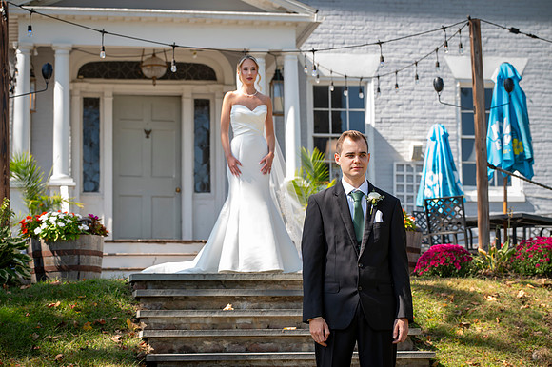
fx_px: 1594
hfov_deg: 19.6
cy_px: 184
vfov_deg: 13.1
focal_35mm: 104
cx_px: 276
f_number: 5
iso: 50
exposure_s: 1/100
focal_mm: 102
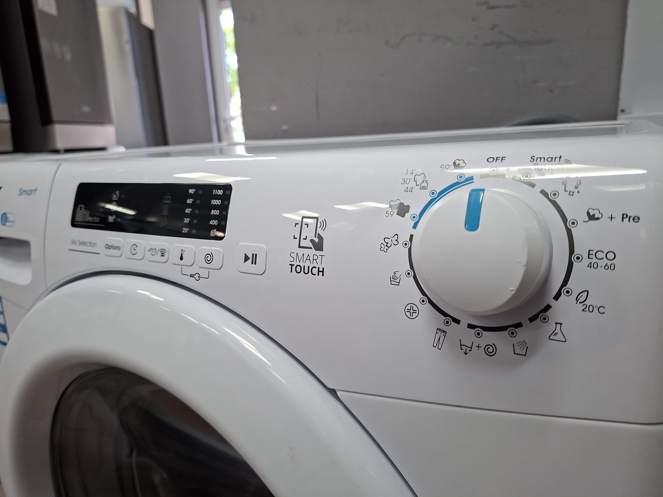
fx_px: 441
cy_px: 248
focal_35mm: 23
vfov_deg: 58.9
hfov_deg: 73.9
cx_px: 332
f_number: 1.8
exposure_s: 1/100
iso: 320
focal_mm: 5.54
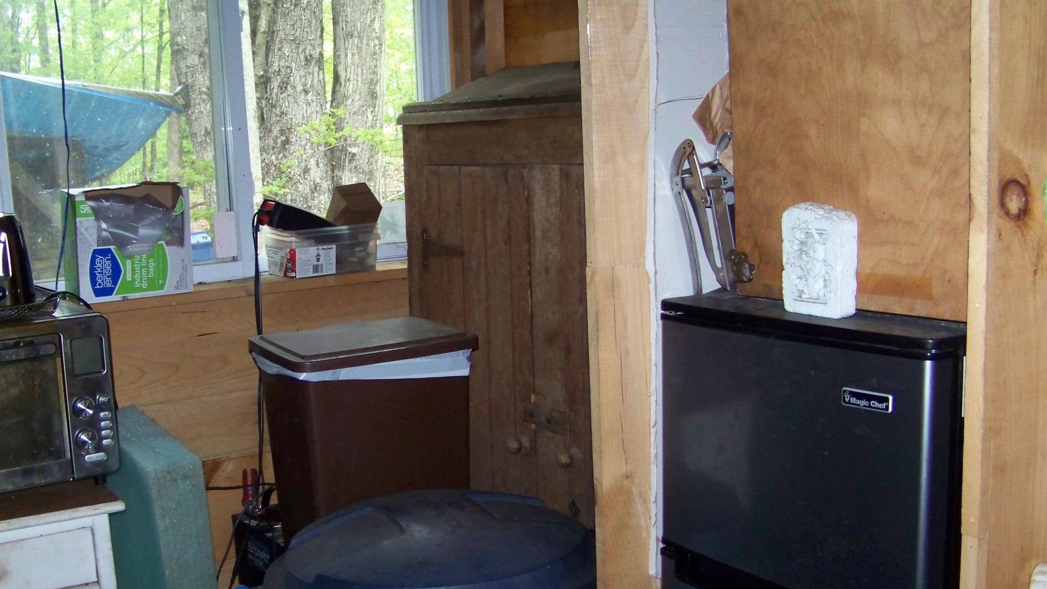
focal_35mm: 45
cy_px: 347
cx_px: 458
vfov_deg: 26.5
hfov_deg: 45.4
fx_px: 1249
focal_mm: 5.85
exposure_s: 1/30
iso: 200
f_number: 2.8
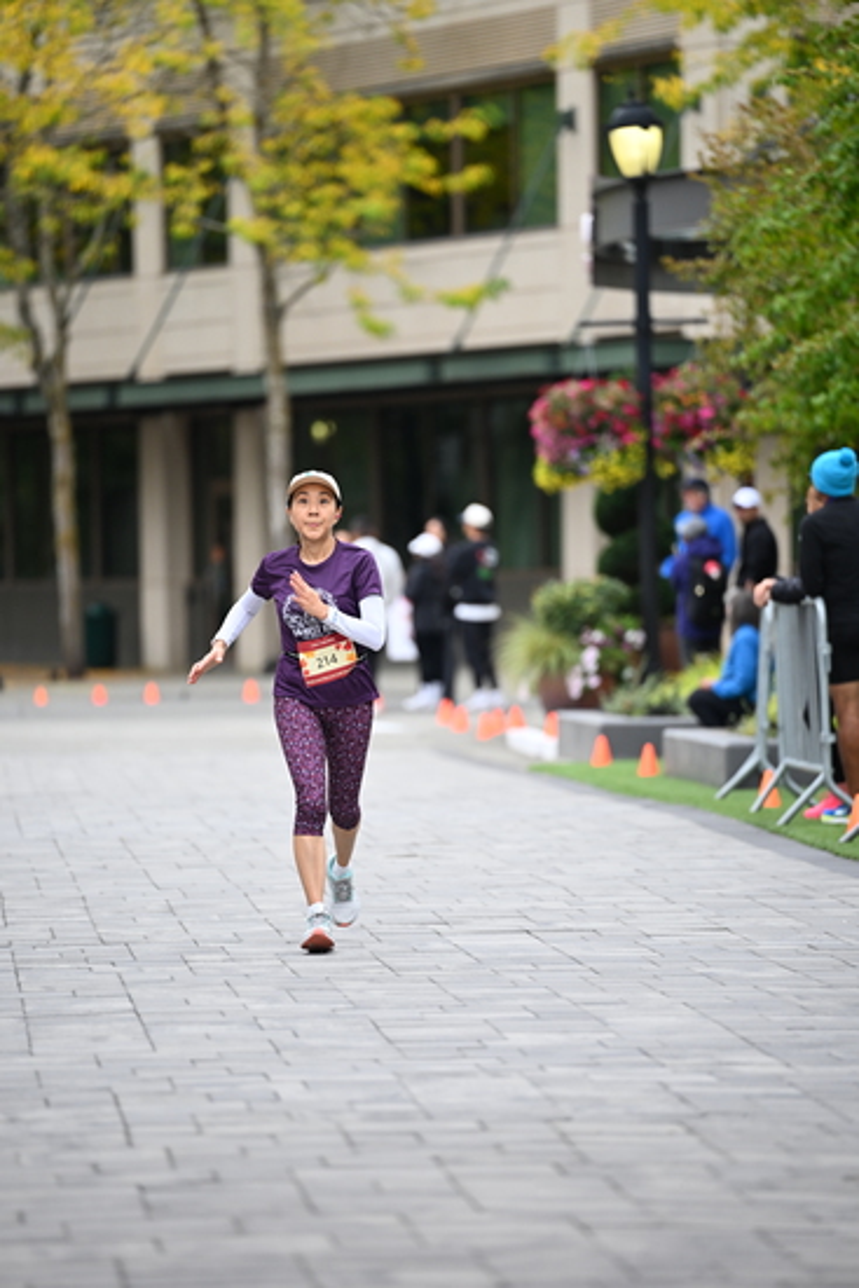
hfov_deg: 6.9
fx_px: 7153
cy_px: 644
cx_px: 430
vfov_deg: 10.3
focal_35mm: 200
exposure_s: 1/2000
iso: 640
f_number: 2.8
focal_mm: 200
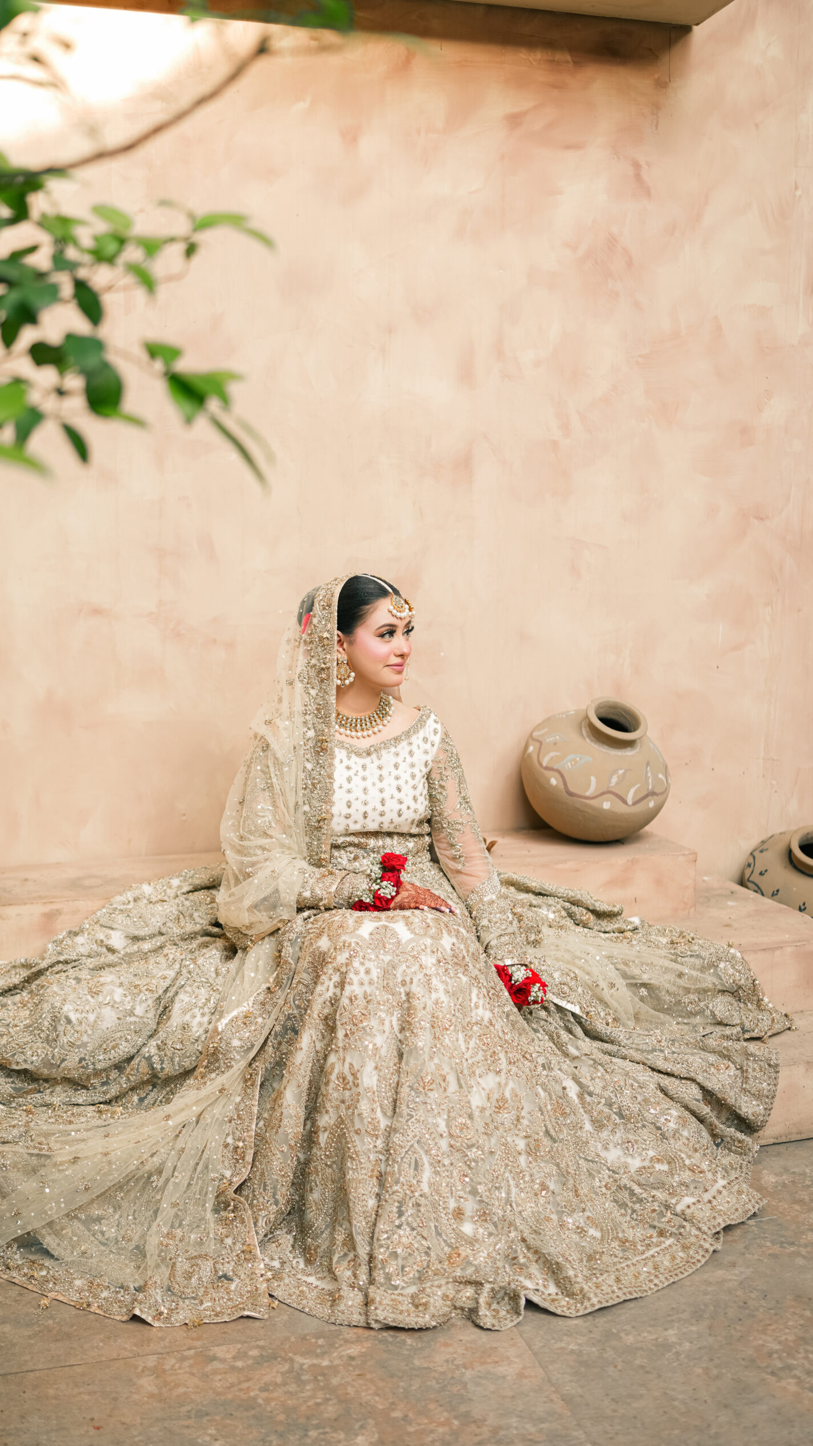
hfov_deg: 31.9
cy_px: 724
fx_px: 1418
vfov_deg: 54.0
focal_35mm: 37
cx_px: 332
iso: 64
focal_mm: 35
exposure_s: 1/125
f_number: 1.6
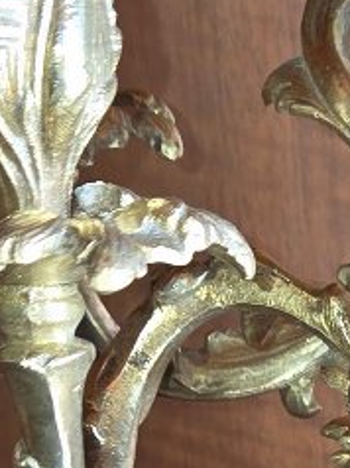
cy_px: 594
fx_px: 1567
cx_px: 503
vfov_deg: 16.2
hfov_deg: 12.2
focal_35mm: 116
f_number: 1.8
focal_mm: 5.4
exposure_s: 1/24
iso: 100
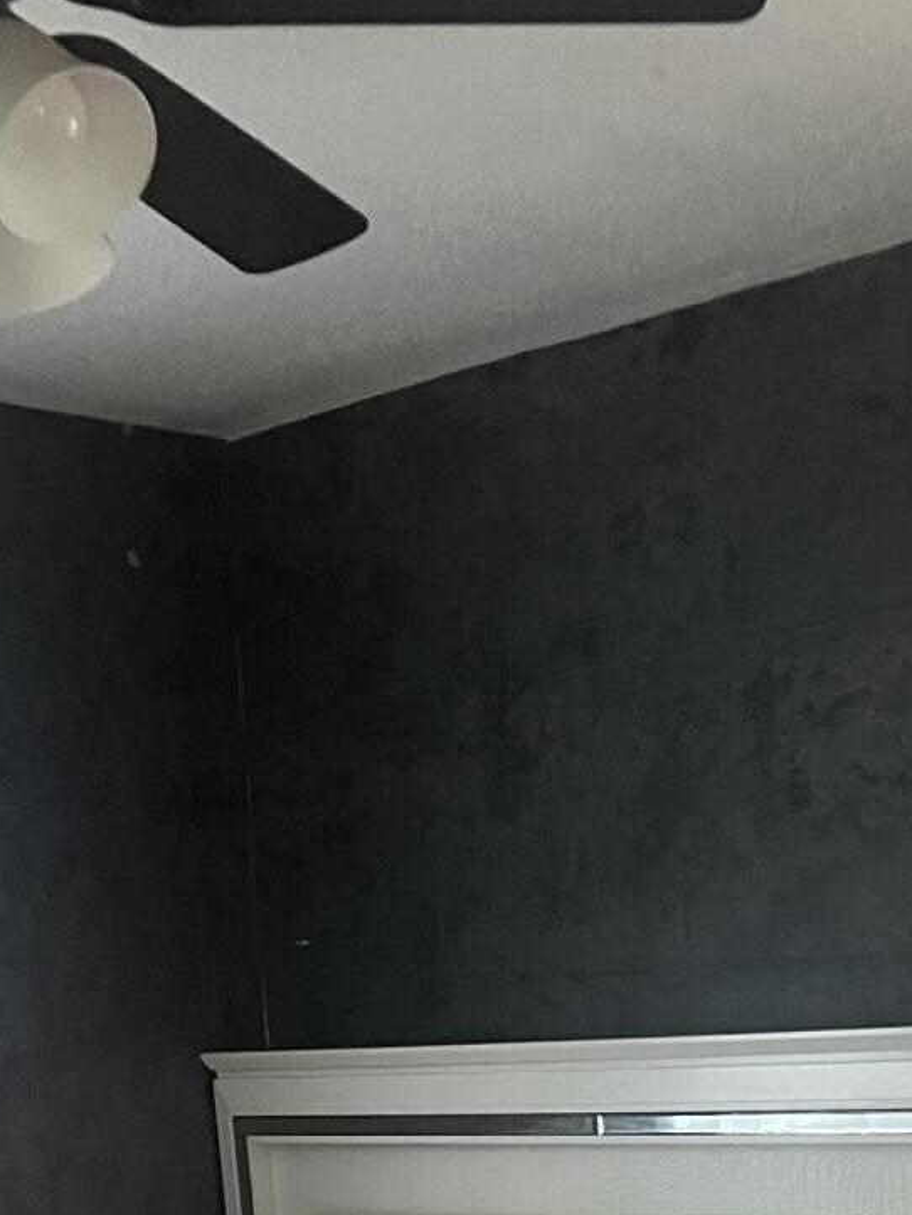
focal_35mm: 72
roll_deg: +0.3
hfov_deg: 20.3
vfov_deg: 24.6
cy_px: 1435
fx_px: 2528
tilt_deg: -8.9
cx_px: 697
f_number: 1.5
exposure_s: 1/60
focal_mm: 5.7
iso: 400
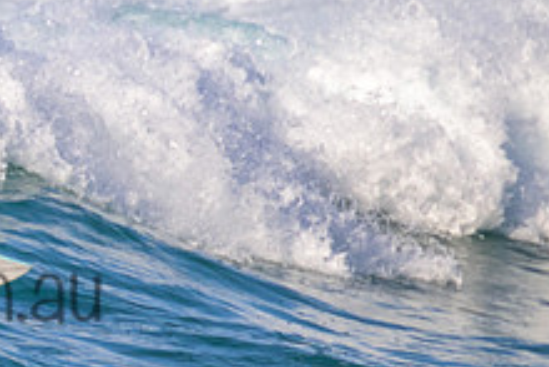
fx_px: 32167
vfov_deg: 0.7
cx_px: -162
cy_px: 263
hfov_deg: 1.0
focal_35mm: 2108
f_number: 11
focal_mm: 800
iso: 1250
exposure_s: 1/2000
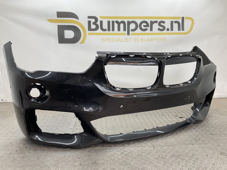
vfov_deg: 48.2
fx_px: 190
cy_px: 85
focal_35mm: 29
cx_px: 114
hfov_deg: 61.7
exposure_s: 1/100
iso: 16
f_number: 1.8
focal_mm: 3
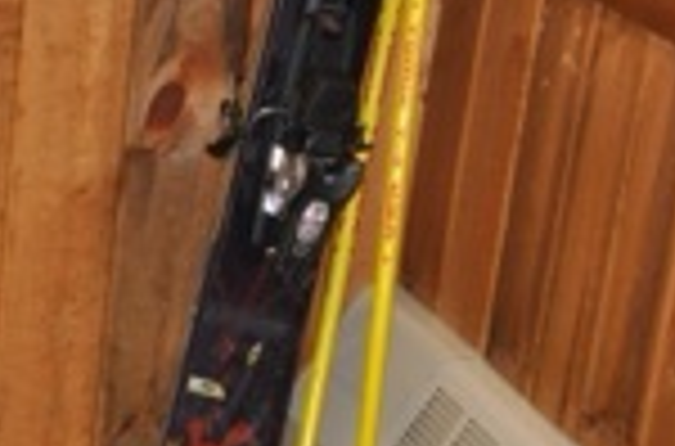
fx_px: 2878
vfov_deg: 8.7
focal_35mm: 154
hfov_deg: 12.7
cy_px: 552
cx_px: -320
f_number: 4.2
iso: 800
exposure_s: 1/60
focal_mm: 32
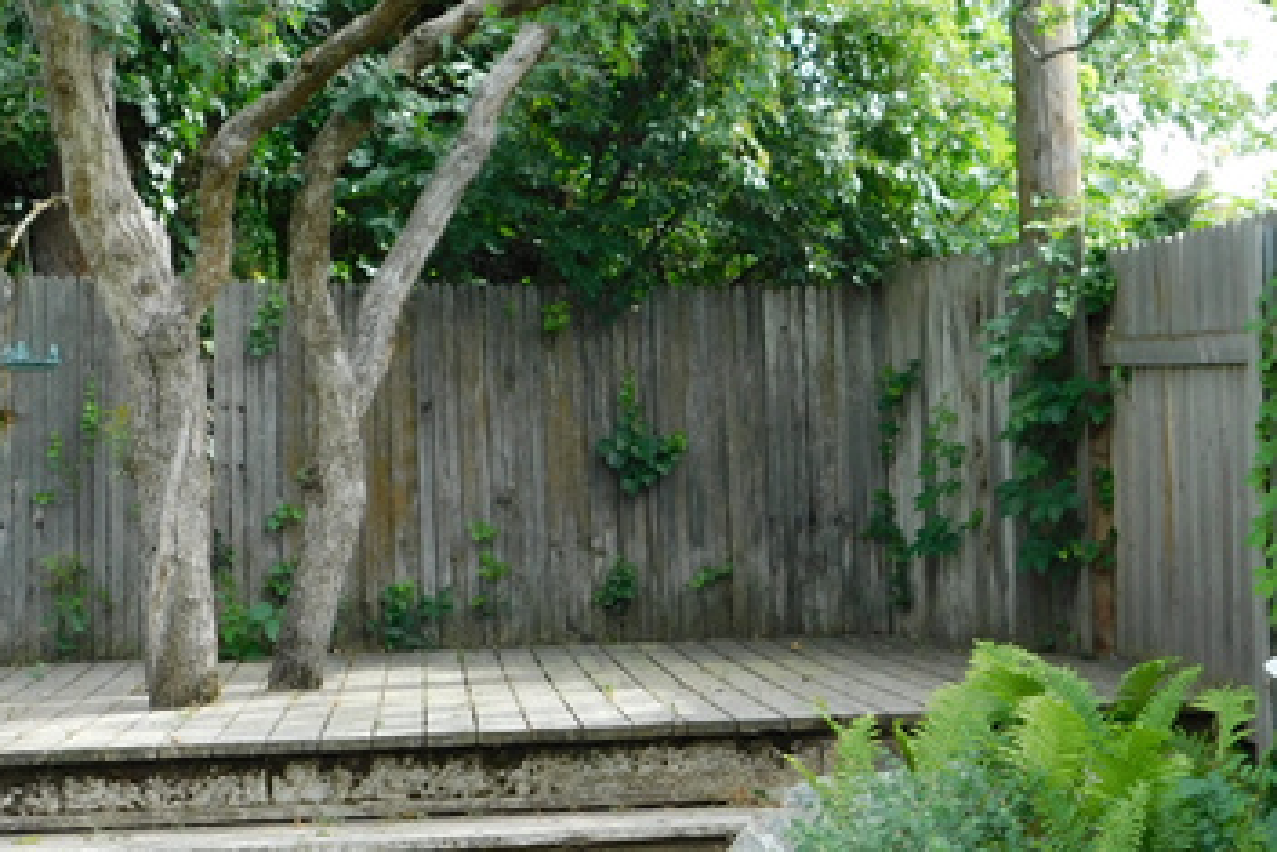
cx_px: 762
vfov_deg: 20.0
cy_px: 504
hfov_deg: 29.6
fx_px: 2413
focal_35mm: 68
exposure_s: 1/125
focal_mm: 6.3
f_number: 3.5
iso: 125
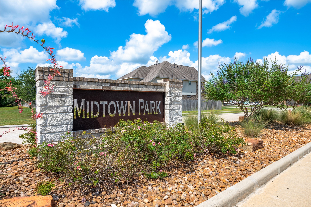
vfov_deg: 57.1
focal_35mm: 22
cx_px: 156
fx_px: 190
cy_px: 104
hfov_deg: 78.6
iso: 125
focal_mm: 22
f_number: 13
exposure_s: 1/250
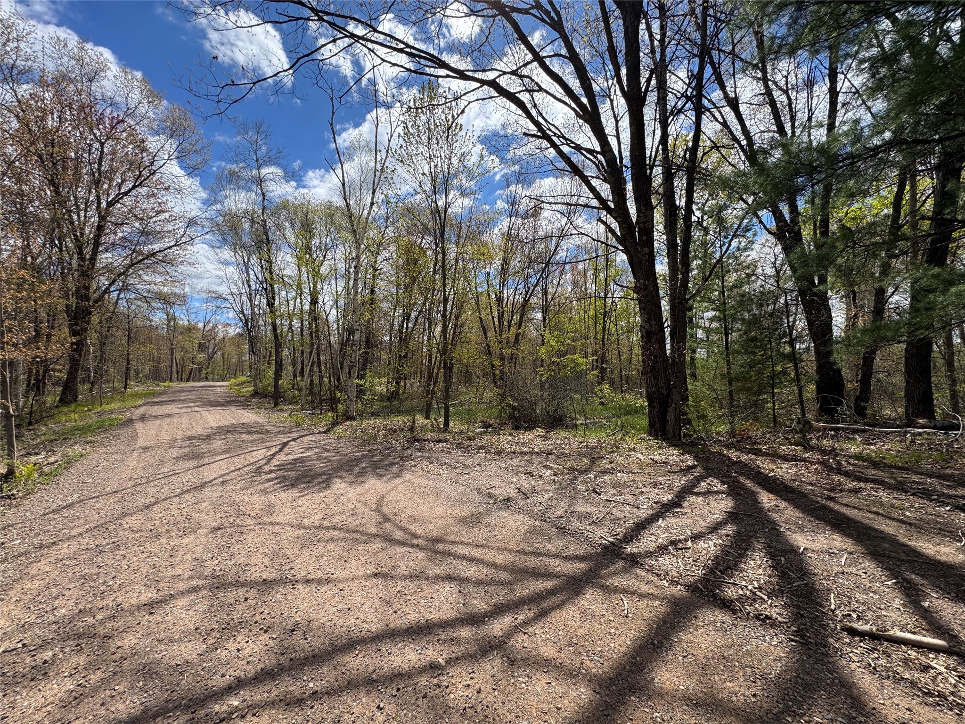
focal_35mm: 14
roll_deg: +0.7
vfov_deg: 85.7
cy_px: 362
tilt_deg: +2.1
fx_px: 390
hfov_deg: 102.1
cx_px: 482
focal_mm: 2.22
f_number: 2.2
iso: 50
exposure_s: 1/1420
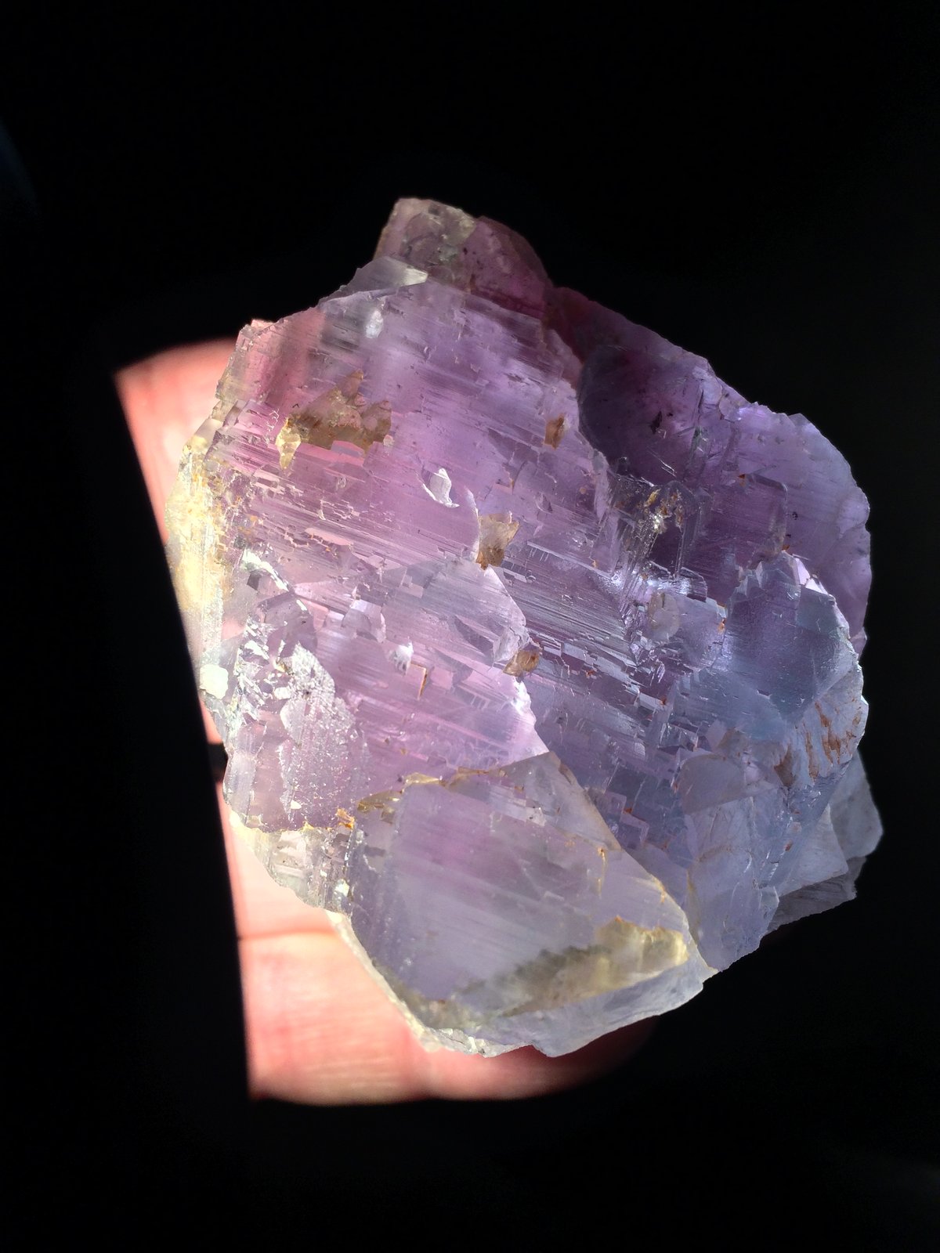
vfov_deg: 61.7
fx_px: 1050
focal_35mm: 29
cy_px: 626
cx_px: 470
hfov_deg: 48.2
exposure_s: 1/394
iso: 32
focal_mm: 4.15
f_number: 2.2
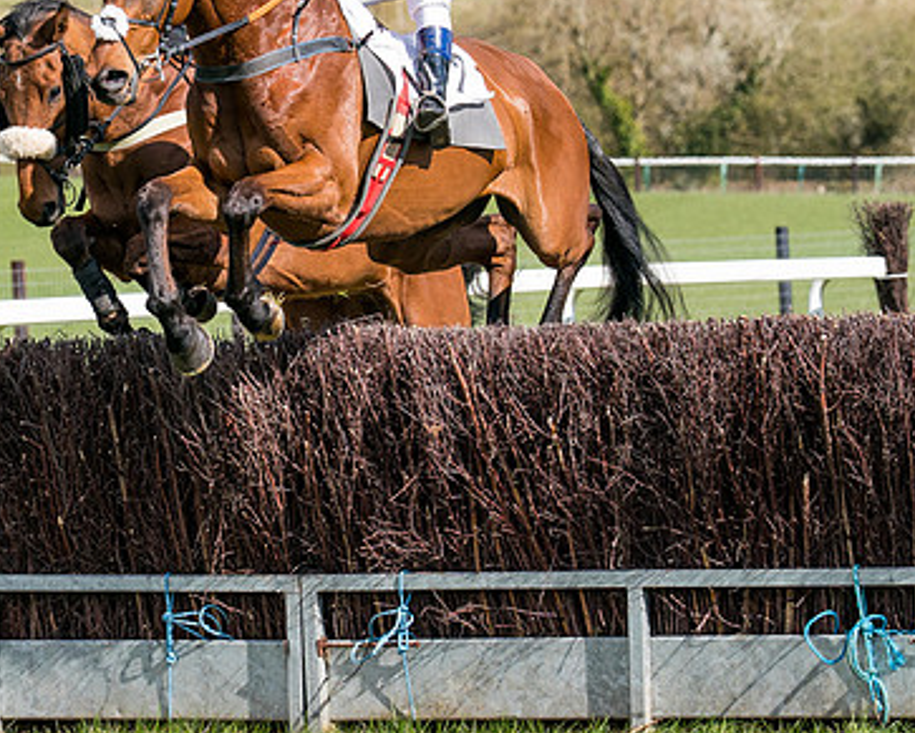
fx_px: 8483
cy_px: 245
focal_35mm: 313
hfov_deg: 6.2
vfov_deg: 5.0
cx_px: 204
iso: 400
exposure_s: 1/2000
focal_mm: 121
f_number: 4.5
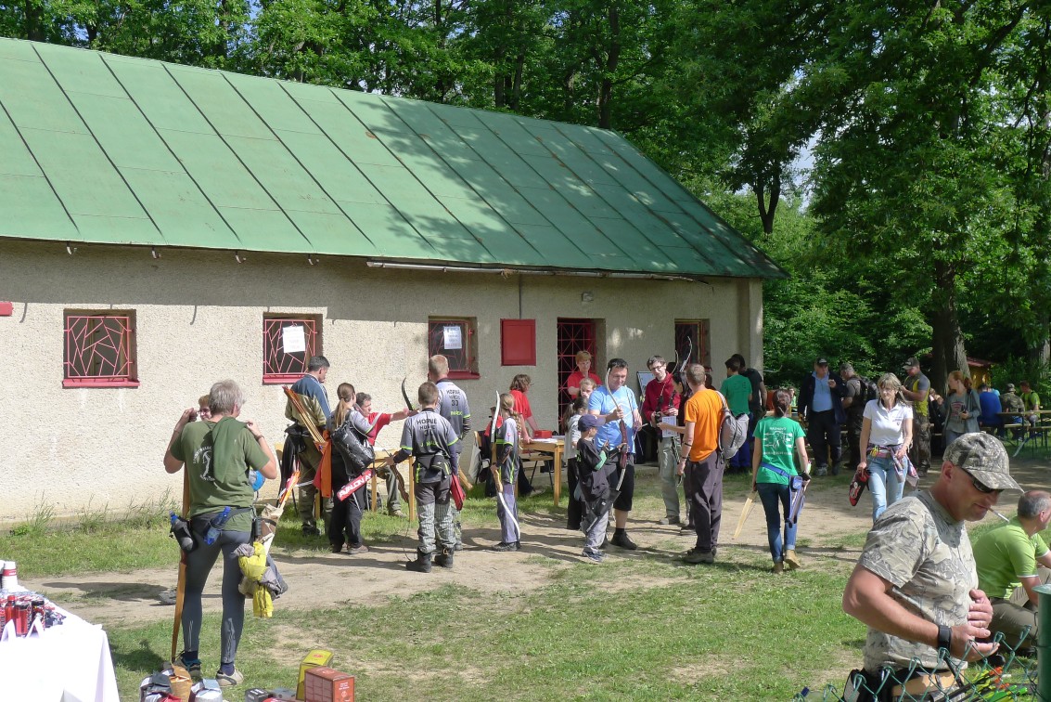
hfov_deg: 45.4
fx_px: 1256
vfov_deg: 31.2
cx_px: 526
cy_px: 351
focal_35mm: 43
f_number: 4
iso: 125
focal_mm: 9.2
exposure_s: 1/640
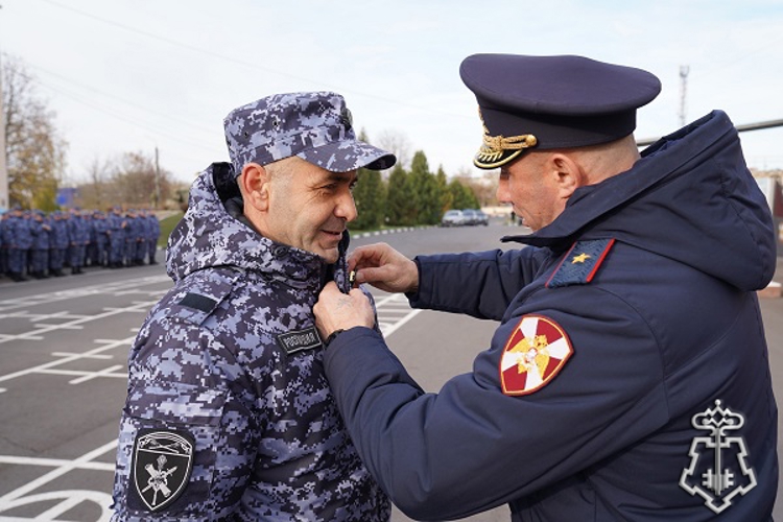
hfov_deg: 58.7
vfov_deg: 41.1
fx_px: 696
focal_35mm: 32
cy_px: 261
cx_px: 392
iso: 100
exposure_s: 1/100
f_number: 5
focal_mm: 32
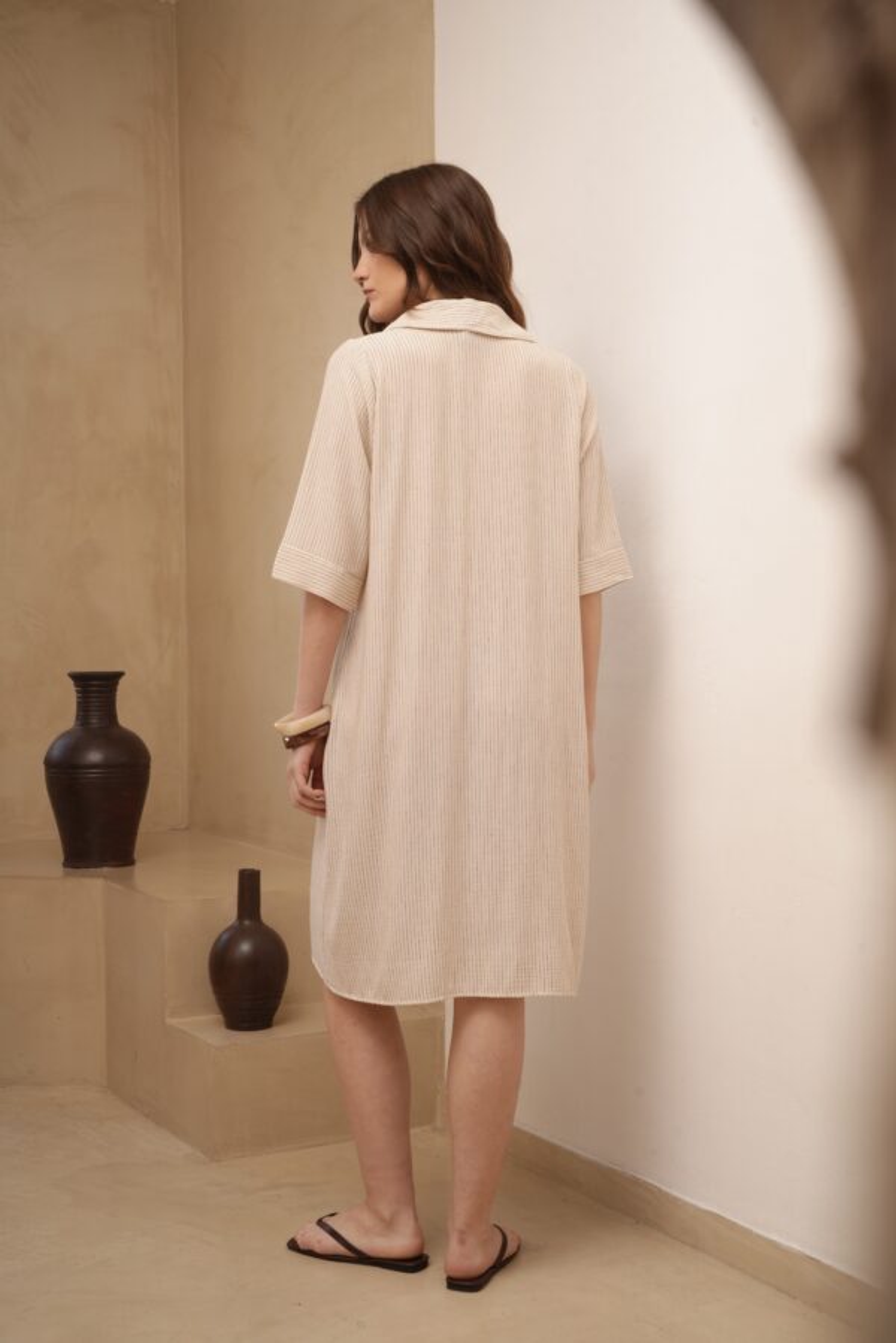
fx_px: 1867
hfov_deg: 27.0
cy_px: 672
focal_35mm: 50
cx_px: 448
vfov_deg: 39.6
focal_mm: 50
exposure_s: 1/125
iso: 640
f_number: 11
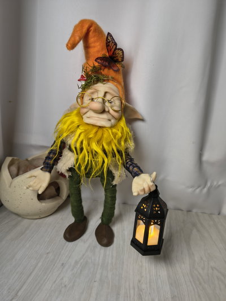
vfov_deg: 71.6
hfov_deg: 56.8
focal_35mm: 24
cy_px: 150
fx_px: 209
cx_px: 113
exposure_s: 1/100
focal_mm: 5.56
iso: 257
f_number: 1.8
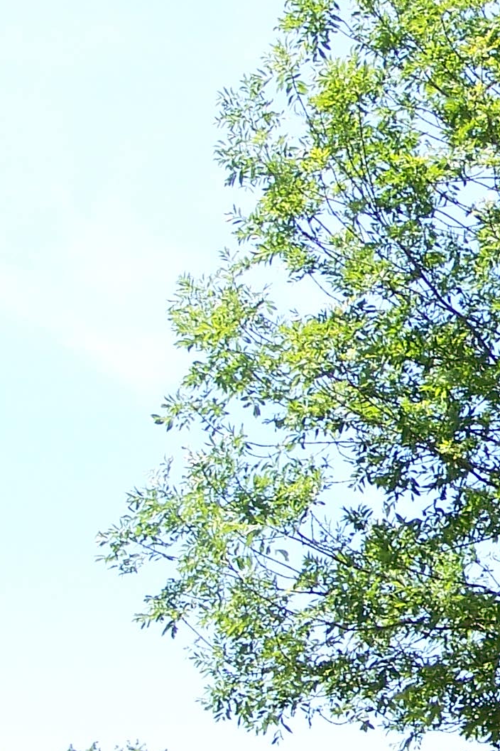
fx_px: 2210
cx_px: 659
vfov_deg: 19.3
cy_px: 378
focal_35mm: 106
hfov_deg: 12.5
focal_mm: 6.3
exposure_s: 1/500
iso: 80
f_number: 2.8
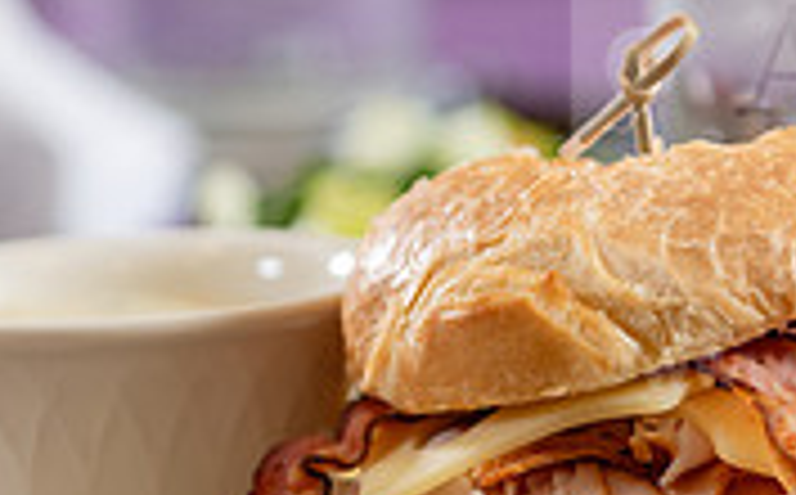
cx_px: 436
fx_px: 4202
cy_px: 461
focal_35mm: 194
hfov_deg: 10.8
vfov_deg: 6.7
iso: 250
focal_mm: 58
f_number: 3.2
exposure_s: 1/160
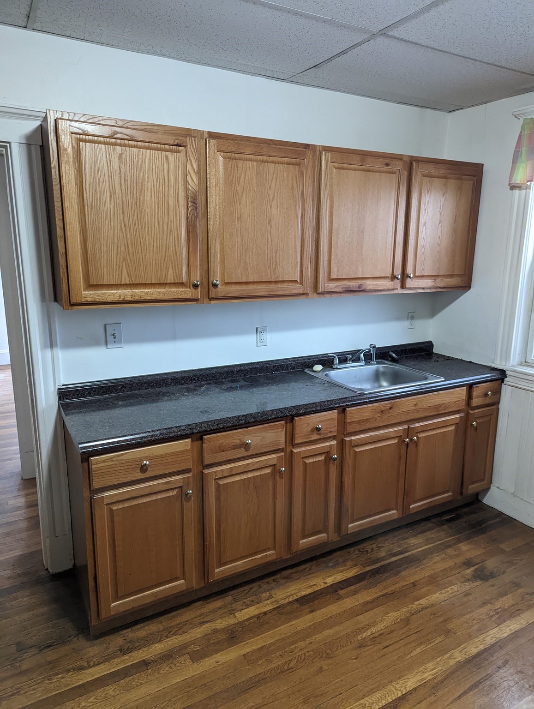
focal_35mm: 24
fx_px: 492
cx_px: 267
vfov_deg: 71.5
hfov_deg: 56.9
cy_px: 354
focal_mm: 6.81
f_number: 1.85
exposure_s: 1/120
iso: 791
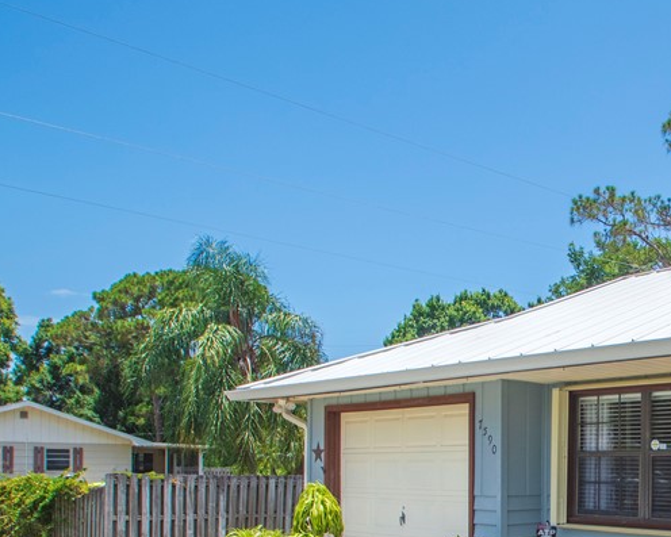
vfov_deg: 38.3
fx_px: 735
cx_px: 647
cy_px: 449
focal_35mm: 37
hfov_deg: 43.2
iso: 320
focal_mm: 12
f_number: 8
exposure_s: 1/640
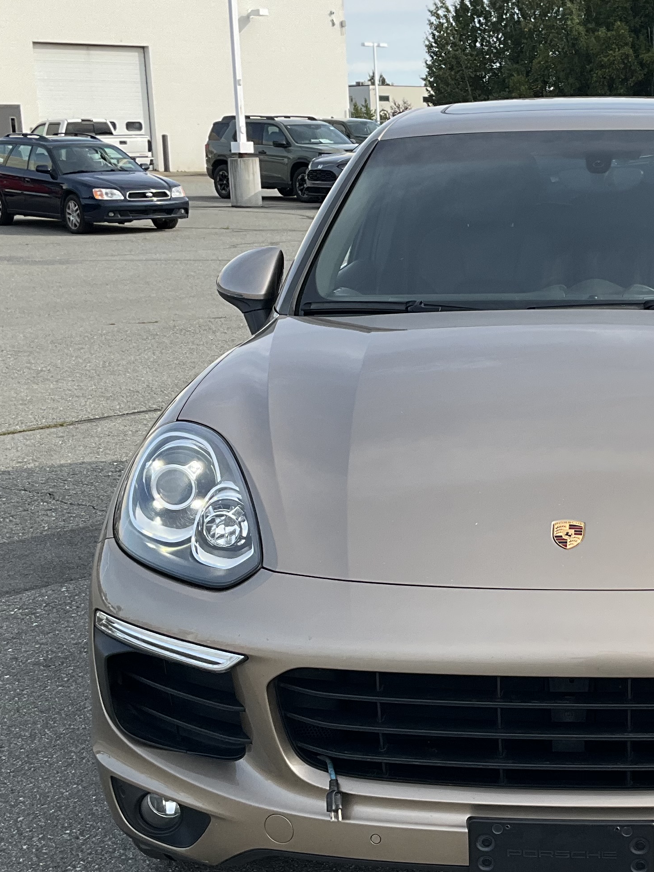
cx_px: 583
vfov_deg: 32.2
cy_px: 462
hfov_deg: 23.8
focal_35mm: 60
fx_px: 1511
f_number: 1.8
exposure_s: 1/997
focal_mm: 3
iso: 25
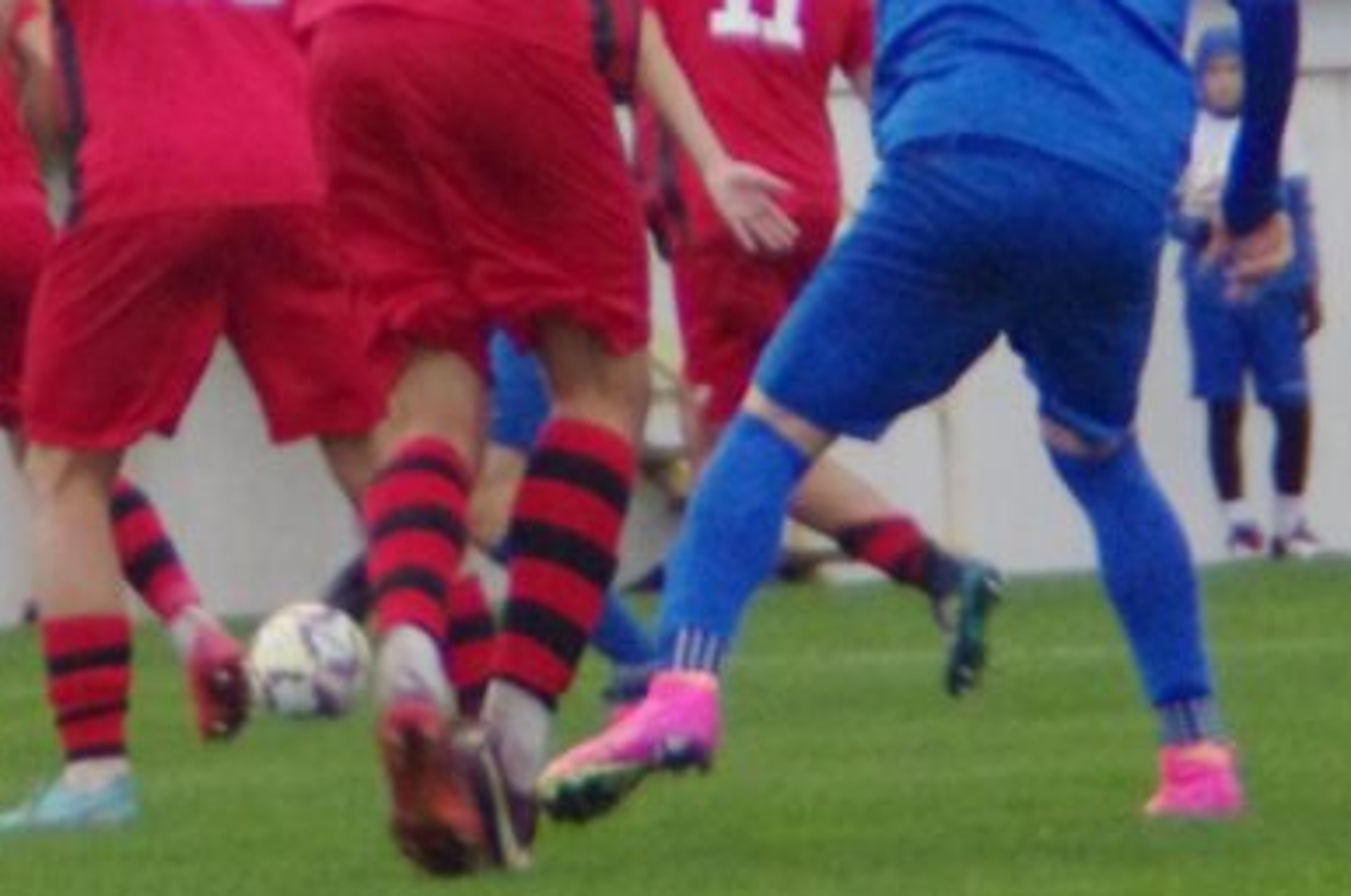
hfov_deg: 9.5
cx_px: 312
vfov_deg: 6.3
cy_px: 186
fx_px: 8130
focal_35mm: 217
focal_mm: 73
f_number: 5.6
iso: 3200
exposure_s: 1/200
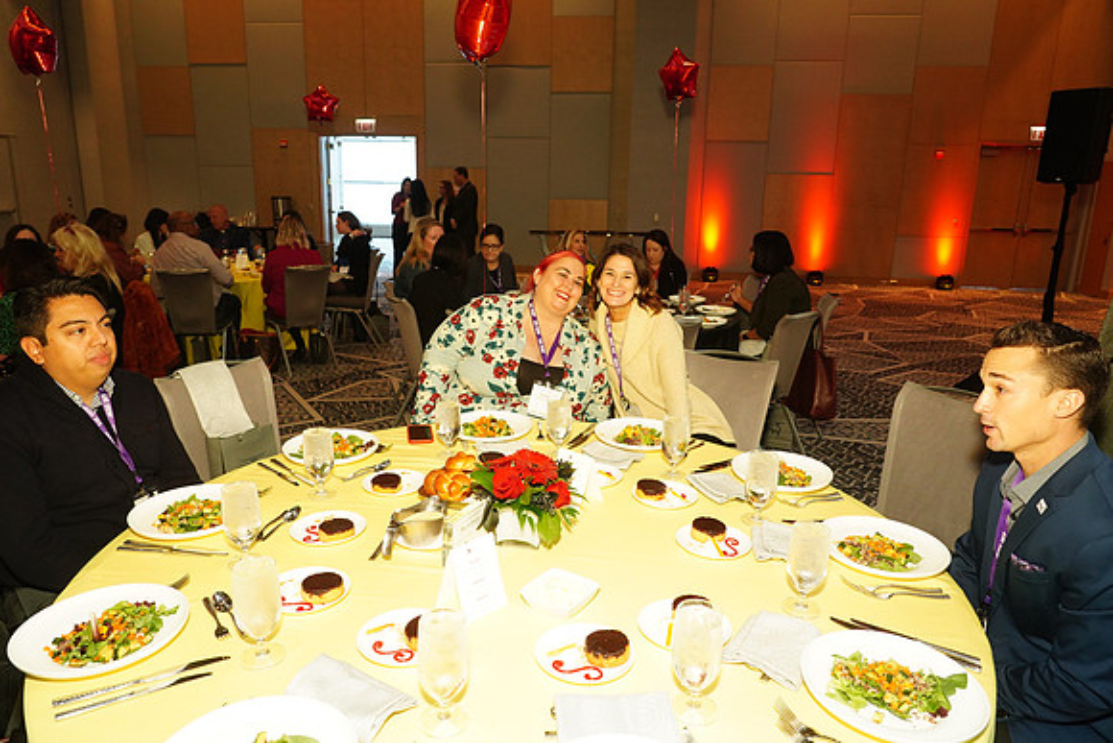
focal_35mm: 24
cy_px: 372
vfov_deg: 53.2
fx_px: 742
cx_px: 556
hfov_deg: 73.7
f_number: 5.6
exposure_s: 1/100
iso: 4000
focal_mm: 24
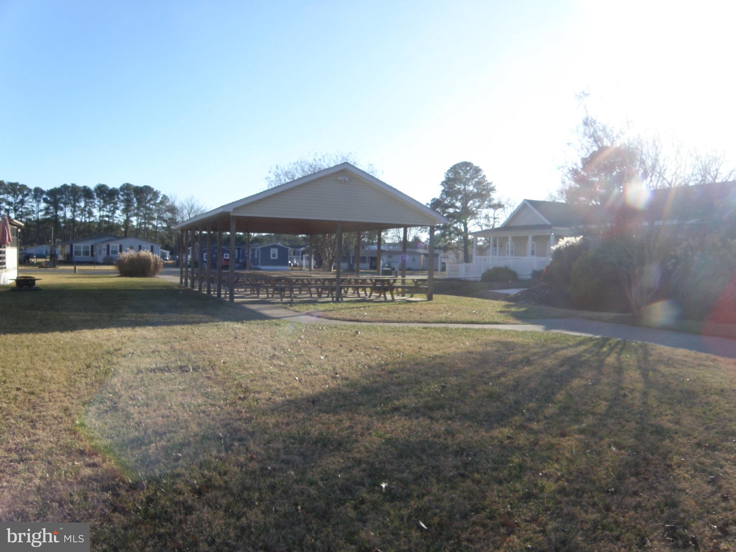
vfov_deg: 53.1
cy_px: 276
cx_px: 368
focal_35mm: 26
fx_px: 553
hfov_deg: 67.3
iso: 64
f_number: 5.6
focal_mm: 4.6
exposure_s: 1/200
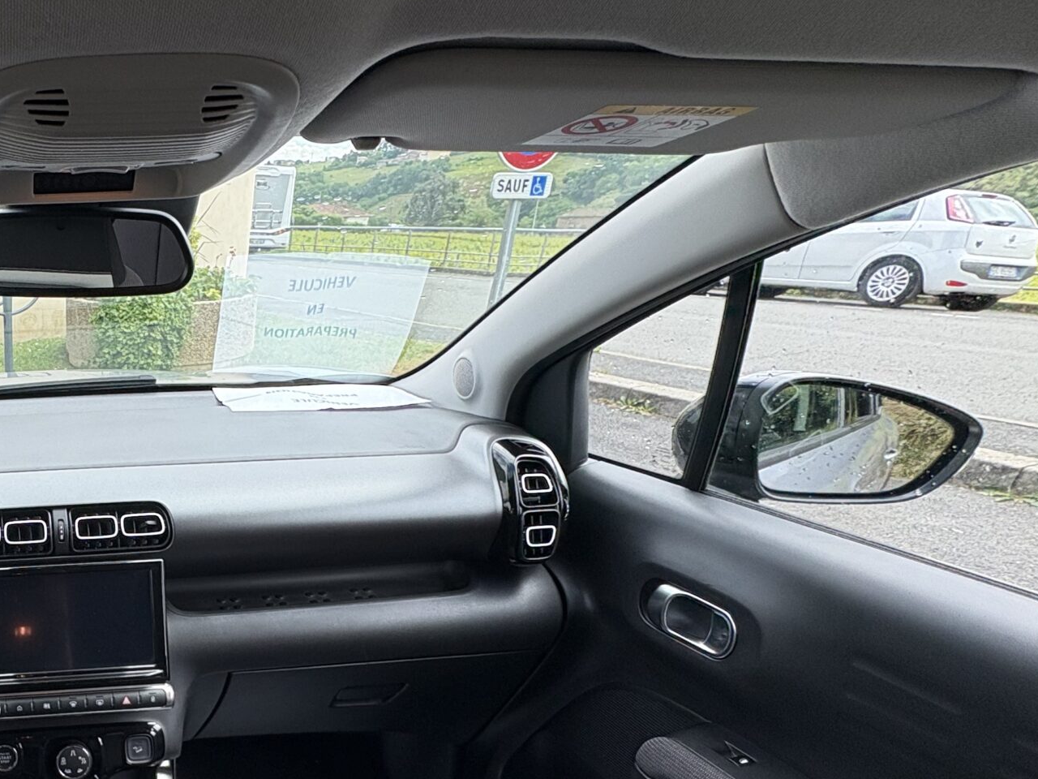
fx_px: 840
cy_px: 565
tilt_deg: -24.0
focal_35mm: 28
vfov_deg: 48.2
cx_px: 36
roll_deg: +0.8
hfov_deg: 52.5
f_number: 2.2
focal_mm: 2.22
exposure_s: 1/243
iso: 40
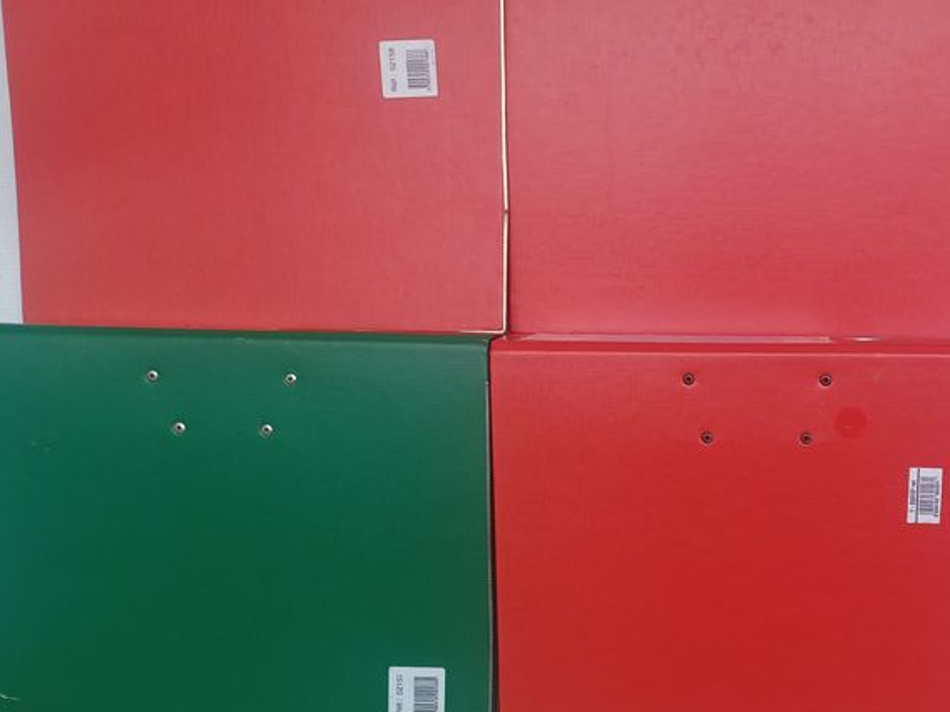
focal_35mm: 44
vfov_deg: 32.9
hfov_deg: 41.2
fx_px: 1208
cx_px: 758
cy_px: 384
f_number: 1.8
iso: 50
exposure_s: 1/50
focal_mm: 4.6
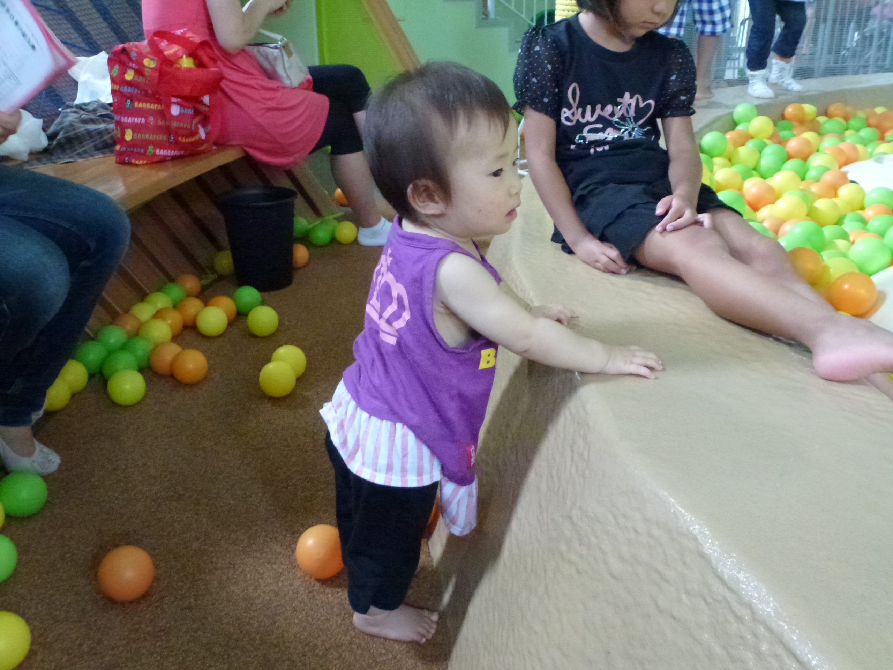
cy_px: 335
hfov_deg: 60.0
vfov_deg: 46.8
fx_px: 774
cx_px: 446
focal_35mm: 30
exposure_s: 1/40
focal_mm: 5.4
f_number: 3.5
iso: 800
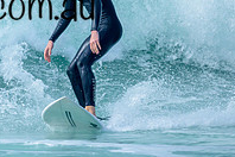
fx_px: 15822
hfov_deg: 0.9
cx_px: -43
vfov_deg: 0.6
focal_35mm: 2424
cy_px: -16
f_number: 6.3
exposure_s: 1/2000
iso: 320
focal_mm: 800
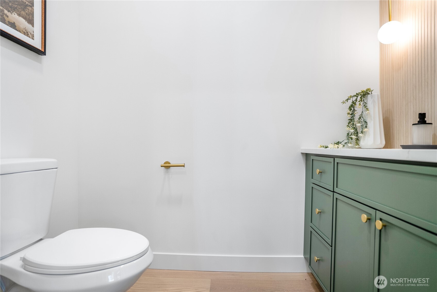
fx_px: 206
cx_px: 218
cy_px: 146
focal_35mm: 17
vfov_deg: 70.5
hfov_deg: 93.2
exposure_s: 1/80
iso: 320
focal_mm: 17
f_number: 2.8
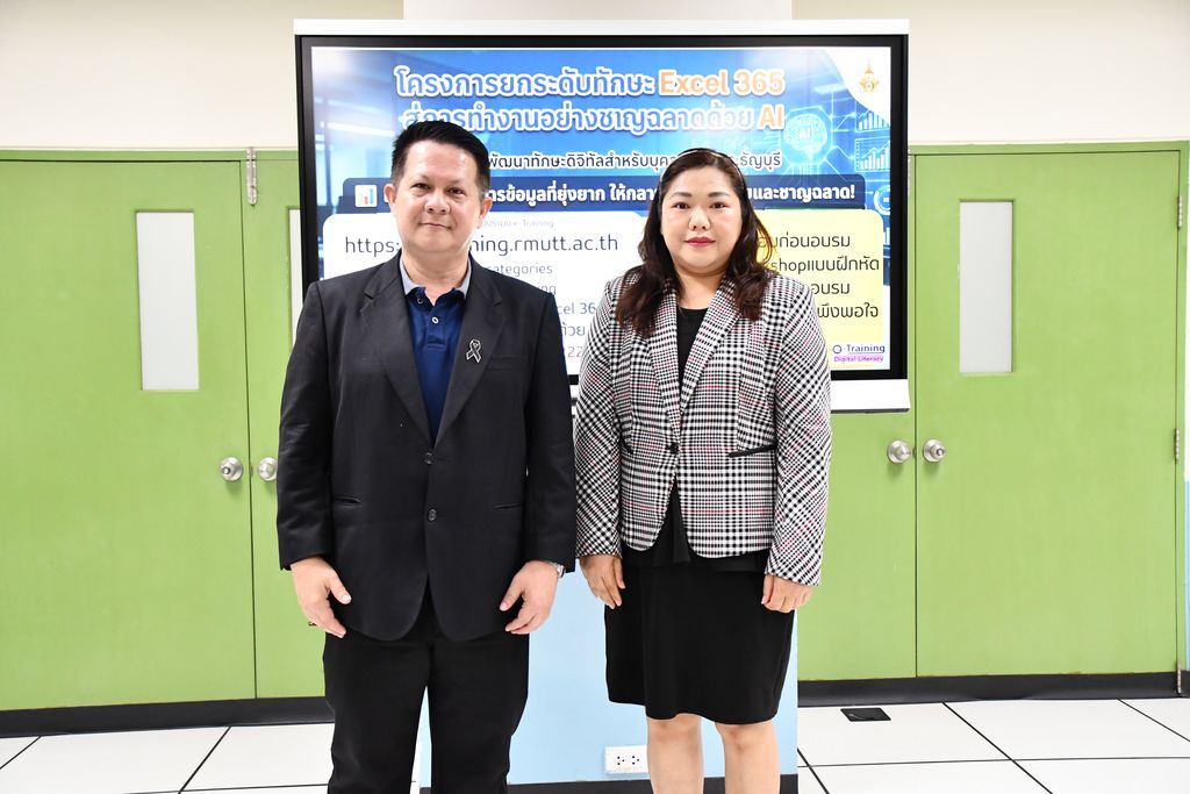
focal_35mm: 36
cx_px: 595
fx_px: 1190
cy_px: 397
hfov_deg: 53.1
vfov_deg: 36.9
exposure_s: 1/100
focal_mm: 24
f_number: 3.8
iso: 3200
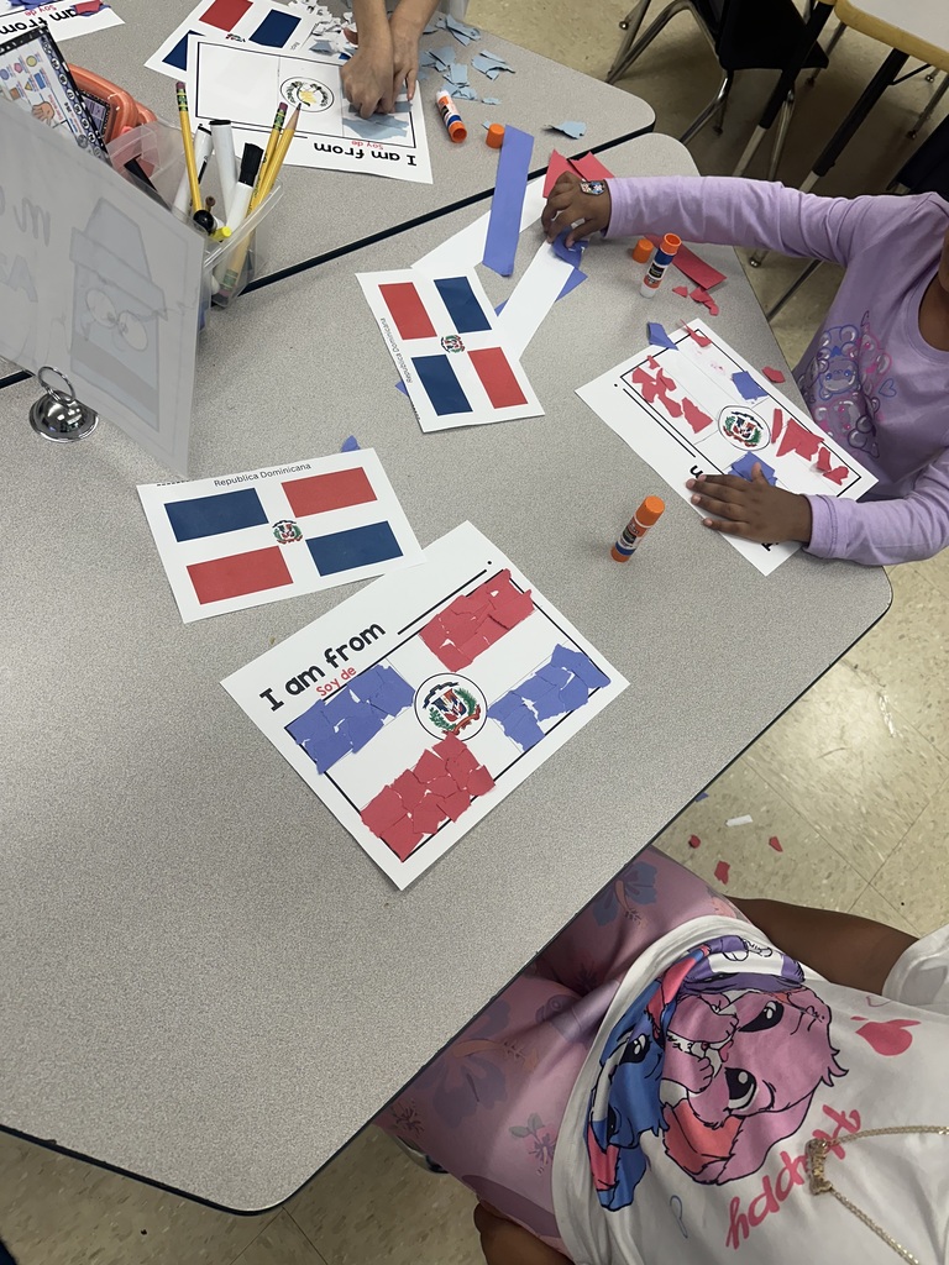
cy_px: 632
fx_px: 877
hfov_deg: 56.8
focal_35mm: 24
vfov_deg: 71.6
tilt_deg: -57.7
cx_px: 474
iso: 125
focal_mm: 6.86
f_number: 1.78
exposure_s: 1/120
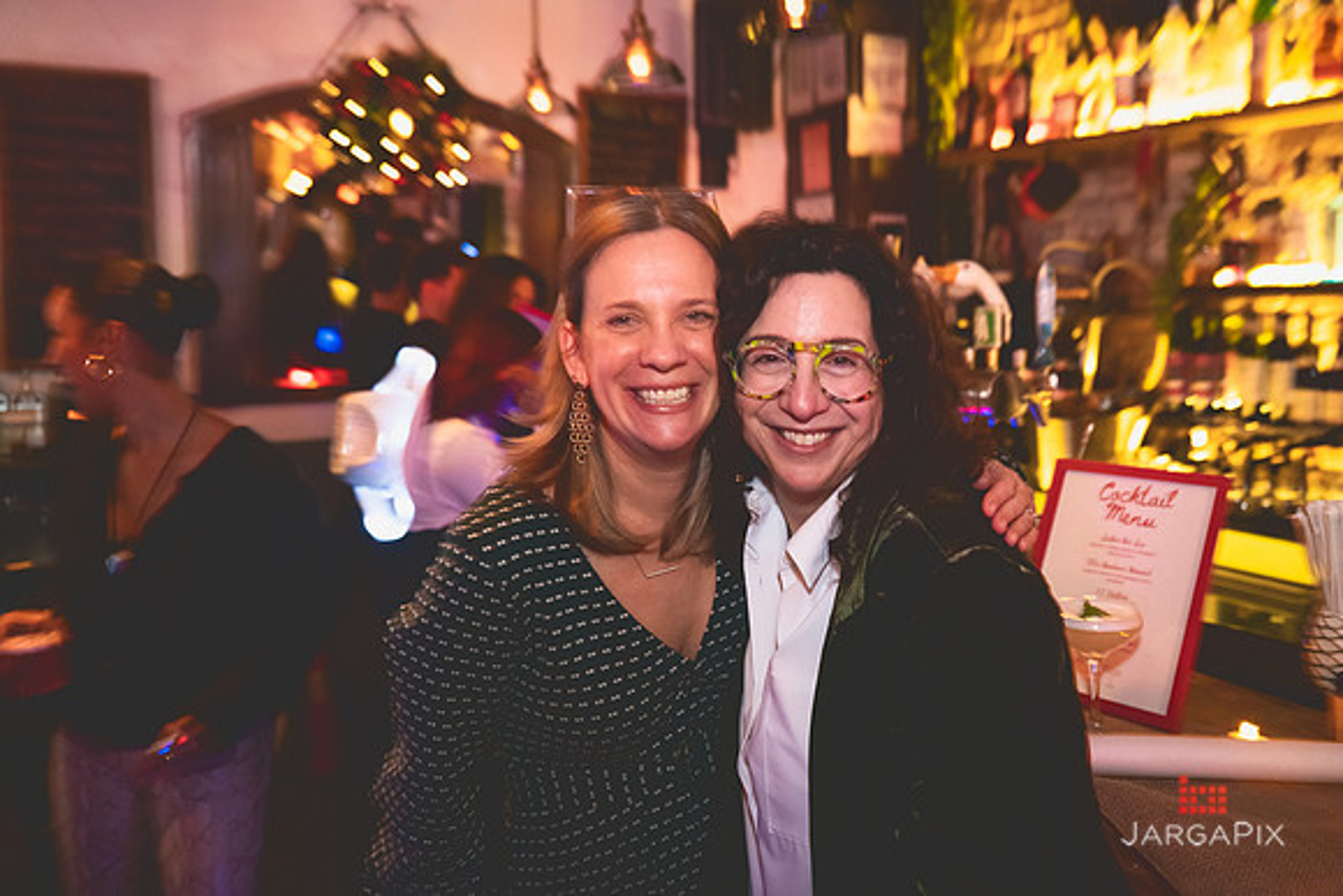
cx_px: 707
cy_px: 424
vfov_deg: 43.4
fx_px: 1126
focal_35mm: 30
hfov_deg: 61.6
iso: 3200
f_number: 2.8
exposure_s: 1/25
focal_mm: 28.5
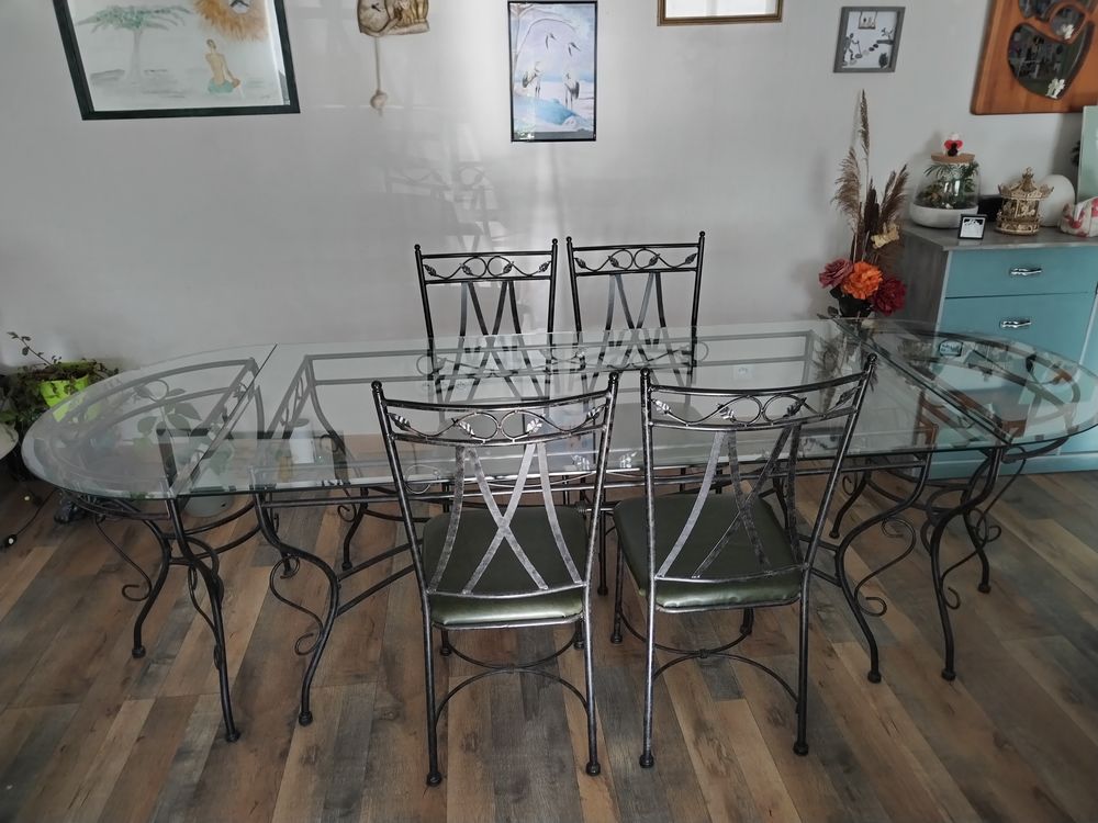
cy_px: 412
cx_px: 549
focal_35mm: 26
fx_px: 825
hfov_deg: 67.3
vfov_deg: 53.1
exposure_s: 1/50
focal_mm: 4.75
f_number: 1.8
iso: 193
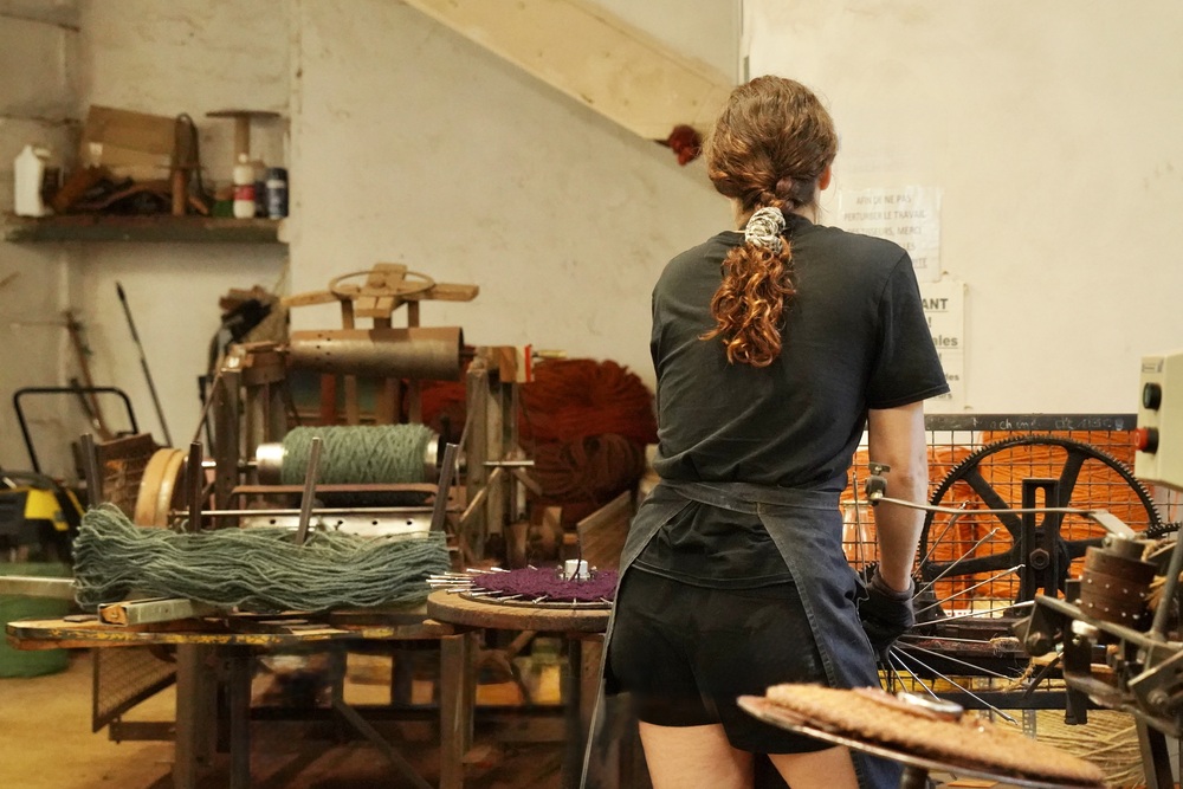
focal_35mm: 69
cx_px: 592
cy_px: 394
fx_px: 2268
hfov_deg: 29.2
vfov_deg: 19.7
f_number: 5
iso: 12800
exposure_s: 1/500
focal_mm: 69
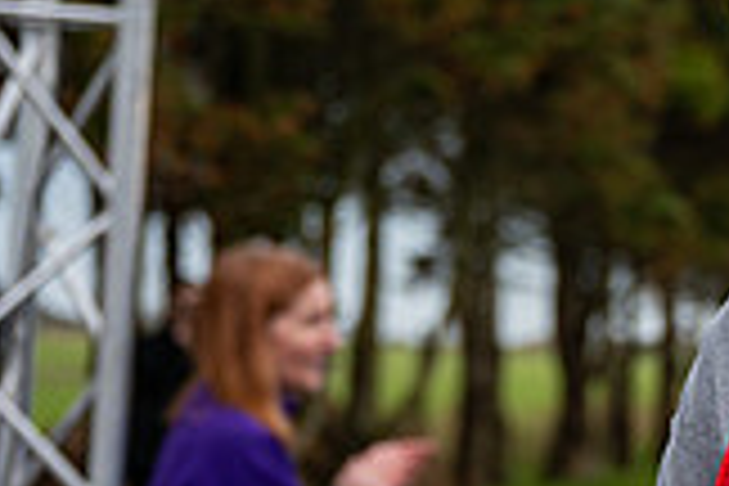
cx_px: 1107
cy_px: 254
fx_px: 2896
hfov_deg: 13.5
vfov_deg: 9.6
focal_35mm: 143
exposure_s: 1/1250
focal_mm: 40
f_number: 2.8
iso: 200
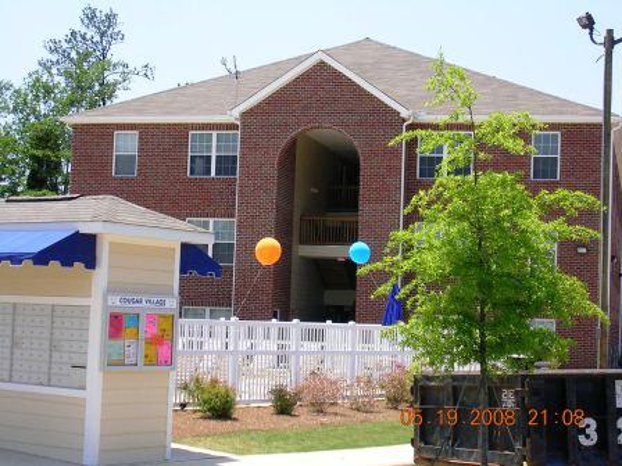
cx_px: 311
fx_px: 1366
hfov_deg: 25.7
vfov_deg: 19.4
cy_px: 233
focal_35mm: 76
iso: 50
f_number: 3.9
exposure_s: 1/404
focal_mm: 11.5
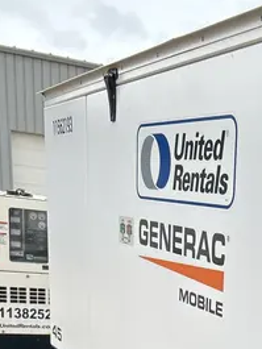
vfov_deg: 23.7
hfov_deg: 19.3
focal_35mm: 72
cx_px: 313
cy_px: 456
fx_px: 726
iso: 50
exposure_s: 1/121
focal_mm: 5.7
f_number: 1.5
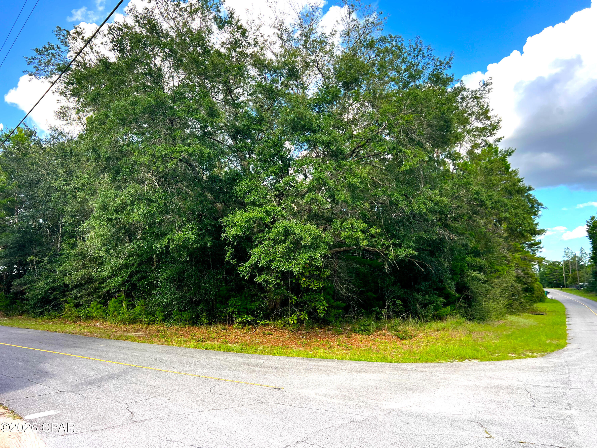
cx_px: 298
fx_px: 448
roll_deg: +0.0
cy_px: 224
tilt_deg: +8.5
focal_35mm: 26
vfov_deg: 53.1
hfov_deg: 67.3
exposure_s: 1/572
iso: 50
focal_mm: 5.7
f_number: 1.5
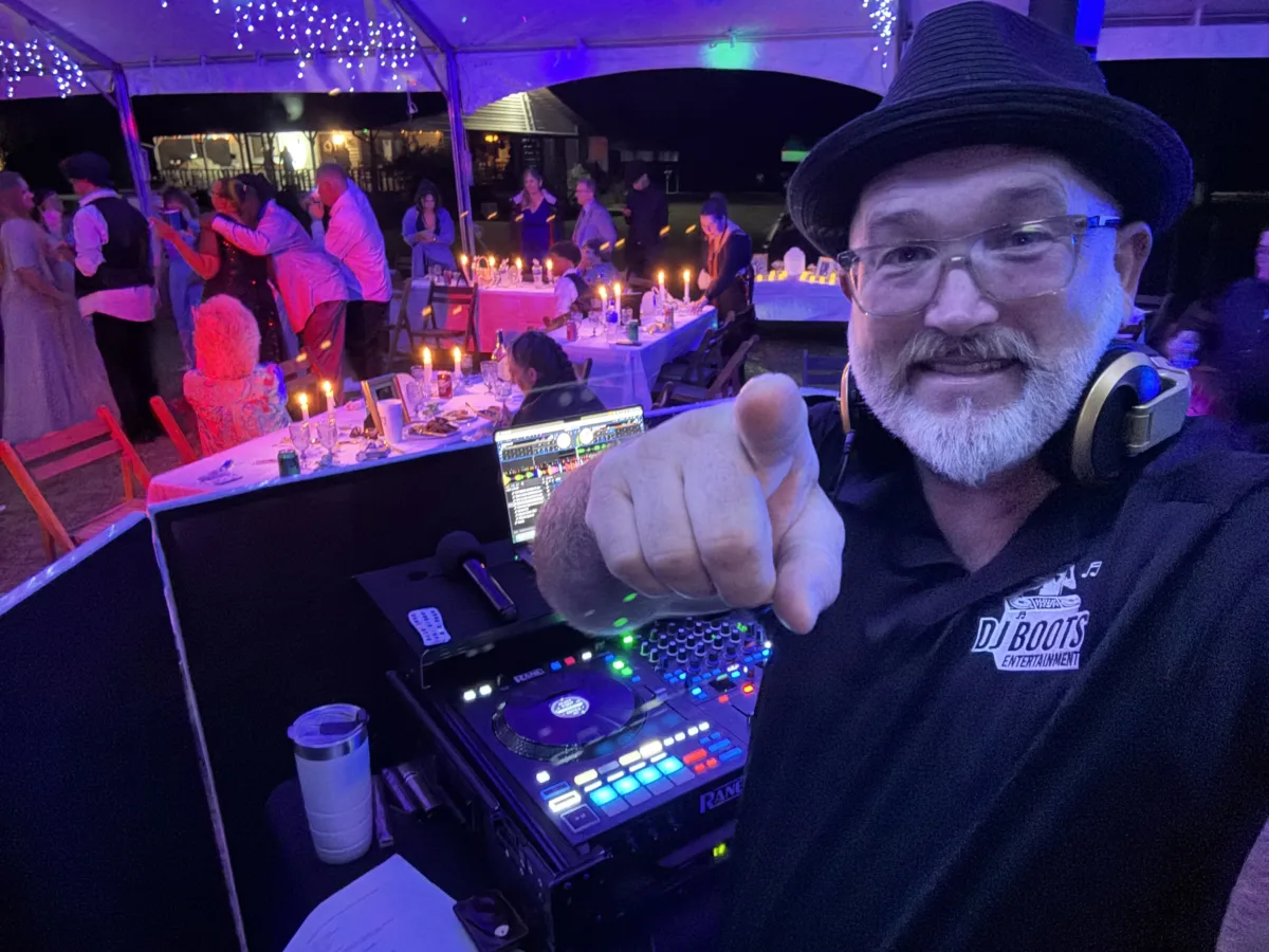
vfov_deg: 58.9
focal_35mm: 23
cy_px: 476
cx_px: 634
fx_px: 843
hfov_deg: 73.9
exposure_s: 1/15
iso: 2000
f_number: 1.9
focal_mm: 2.69
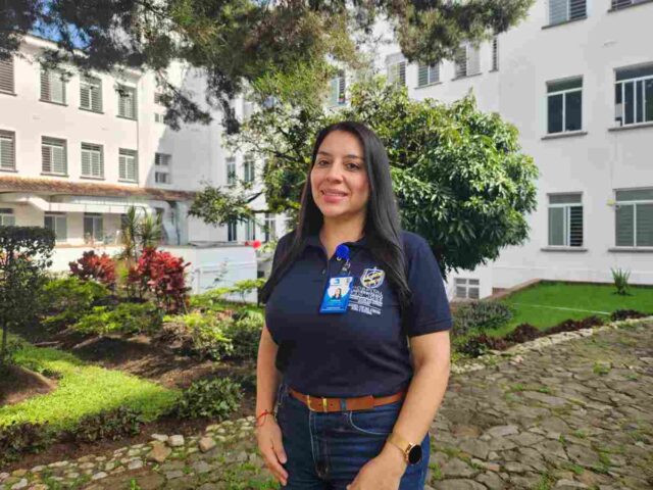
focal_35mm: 23
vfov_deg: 58.9
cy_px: 245
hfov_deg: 73.9
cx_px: 326
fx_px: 434
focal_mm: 5.4
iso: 20
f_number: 1.8
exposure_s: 1/383
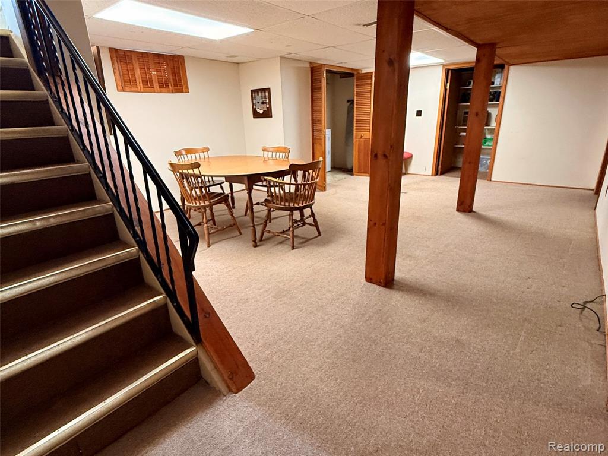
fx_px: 246
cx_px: 304
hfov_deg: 102.1
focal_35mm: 14
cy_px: 228
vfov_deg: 85.7
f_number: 2.2
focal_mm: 2.22
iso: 400
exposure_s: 1/60
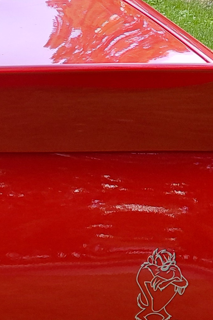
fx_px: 923
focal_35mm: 104
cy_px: 251
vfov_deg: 19.5
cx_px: -256
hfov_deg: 11.4
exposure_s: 1/169
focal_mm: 4.69
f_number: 1.8
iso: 50
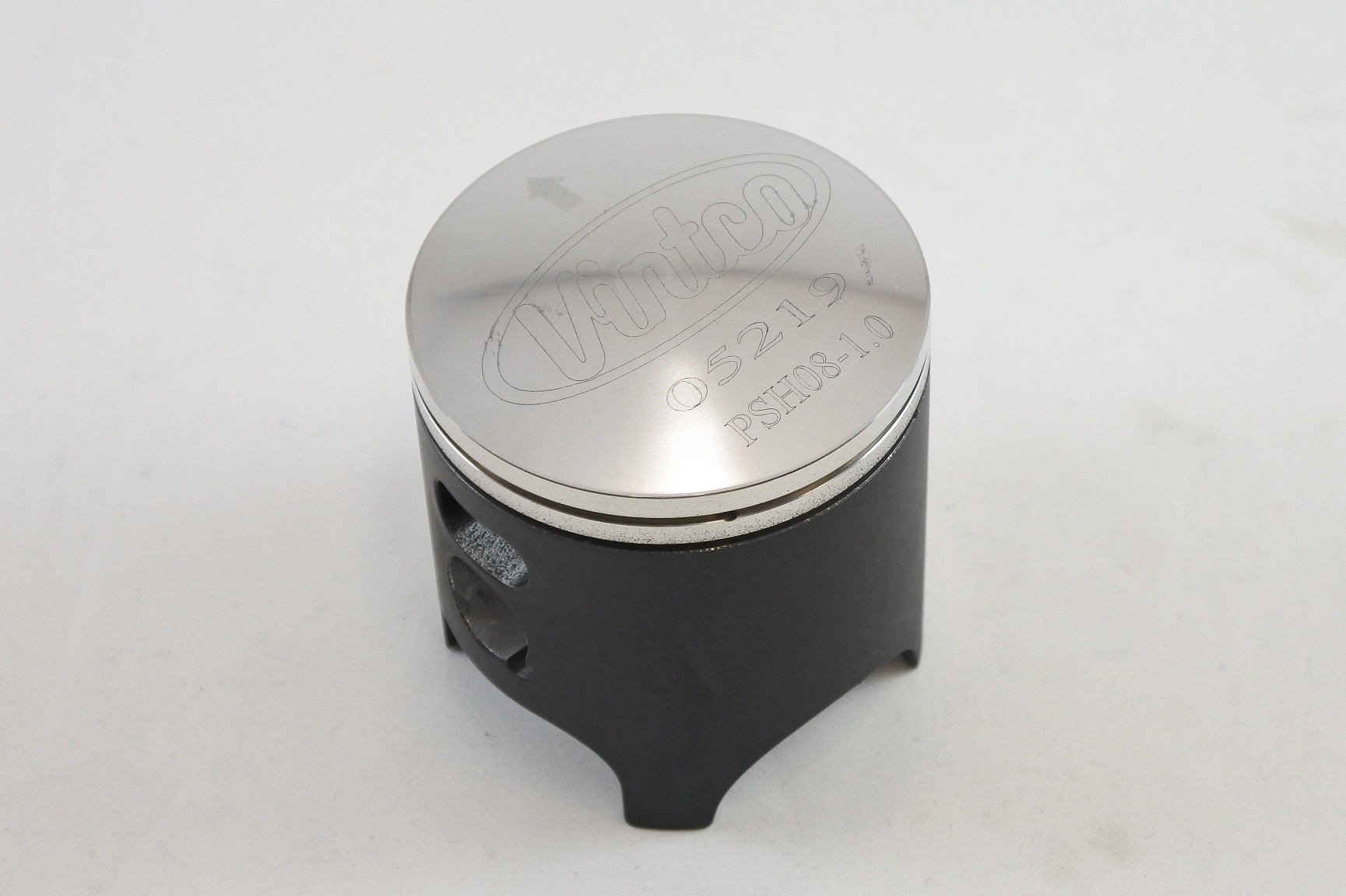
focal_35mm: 54
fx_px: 2018
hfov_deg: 36.9
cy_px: 448
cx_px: 673
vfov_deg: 25.0
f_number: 4.8
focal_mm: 20.1
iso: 400
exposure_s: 1/125
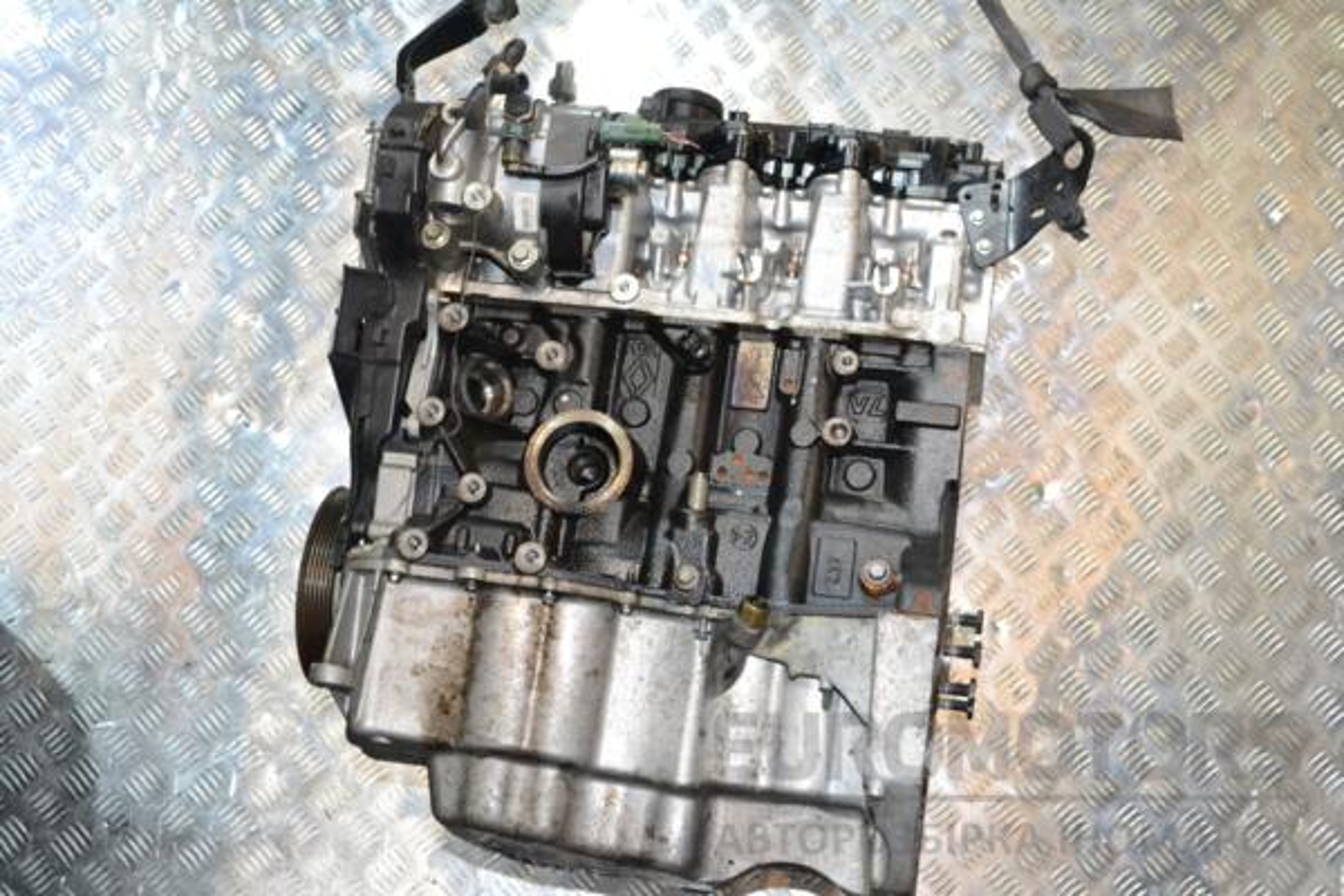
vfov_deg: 25.8
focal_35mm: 52
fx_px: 1960
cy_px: 448
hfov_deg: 37.9
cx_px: 672
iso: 3200
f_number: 7.1
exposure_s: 1/60
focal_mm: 35
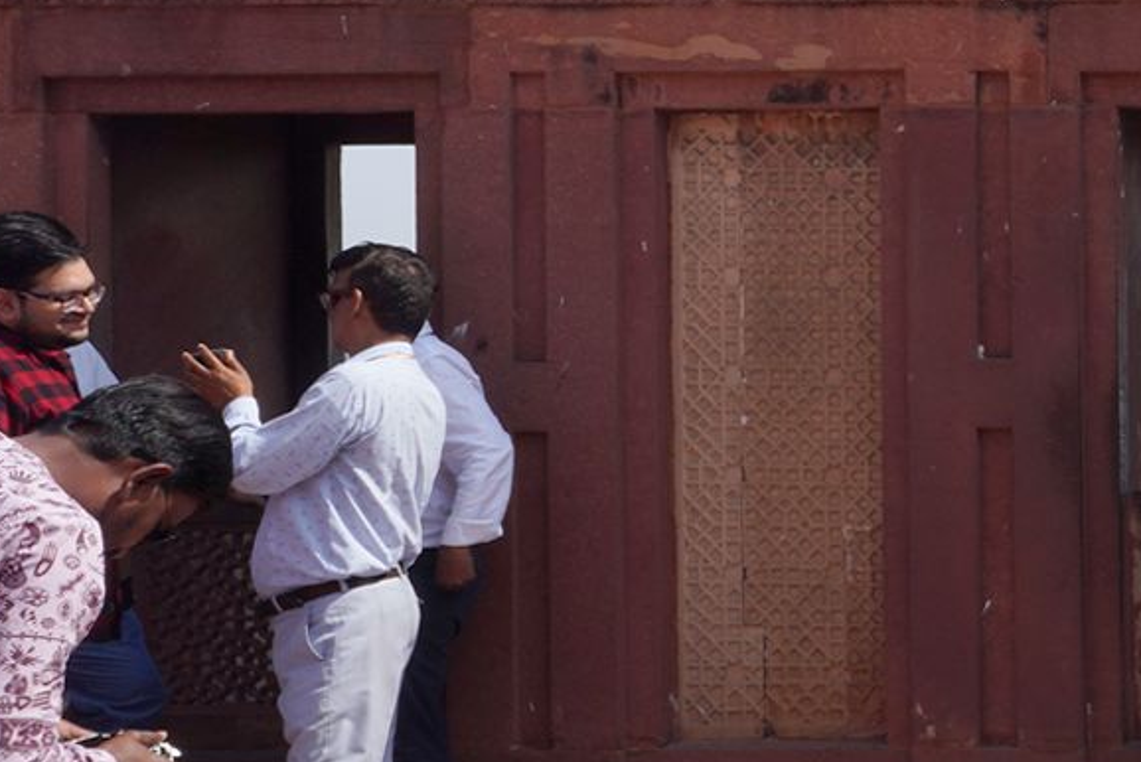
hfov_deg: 19.7
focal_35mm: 83
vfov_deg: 16.5
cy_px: 330
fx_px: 2632
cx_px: 1915
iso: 100
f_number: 20
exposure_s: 1/100
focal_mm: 24
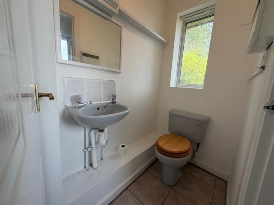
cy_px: 102
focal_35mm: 14
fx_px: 111
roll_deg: -2.9
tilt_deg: -9.0
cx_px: 137
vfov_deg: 85.7
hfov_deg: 102.1
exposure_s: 1/121
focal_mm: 2.22
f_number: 2.2
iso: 64
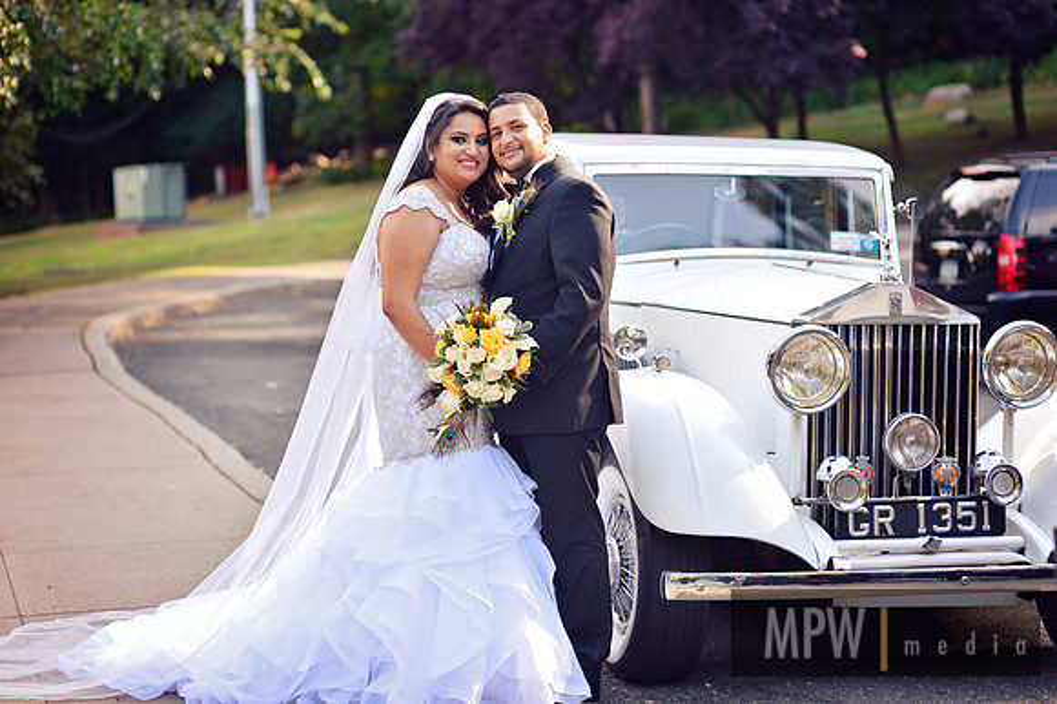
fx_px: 2494
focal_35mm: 85
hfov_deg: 23.9
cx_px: 528
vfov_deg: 16.1
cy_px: 352
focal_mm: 85
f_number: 2.8
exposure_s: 1/400
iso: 200
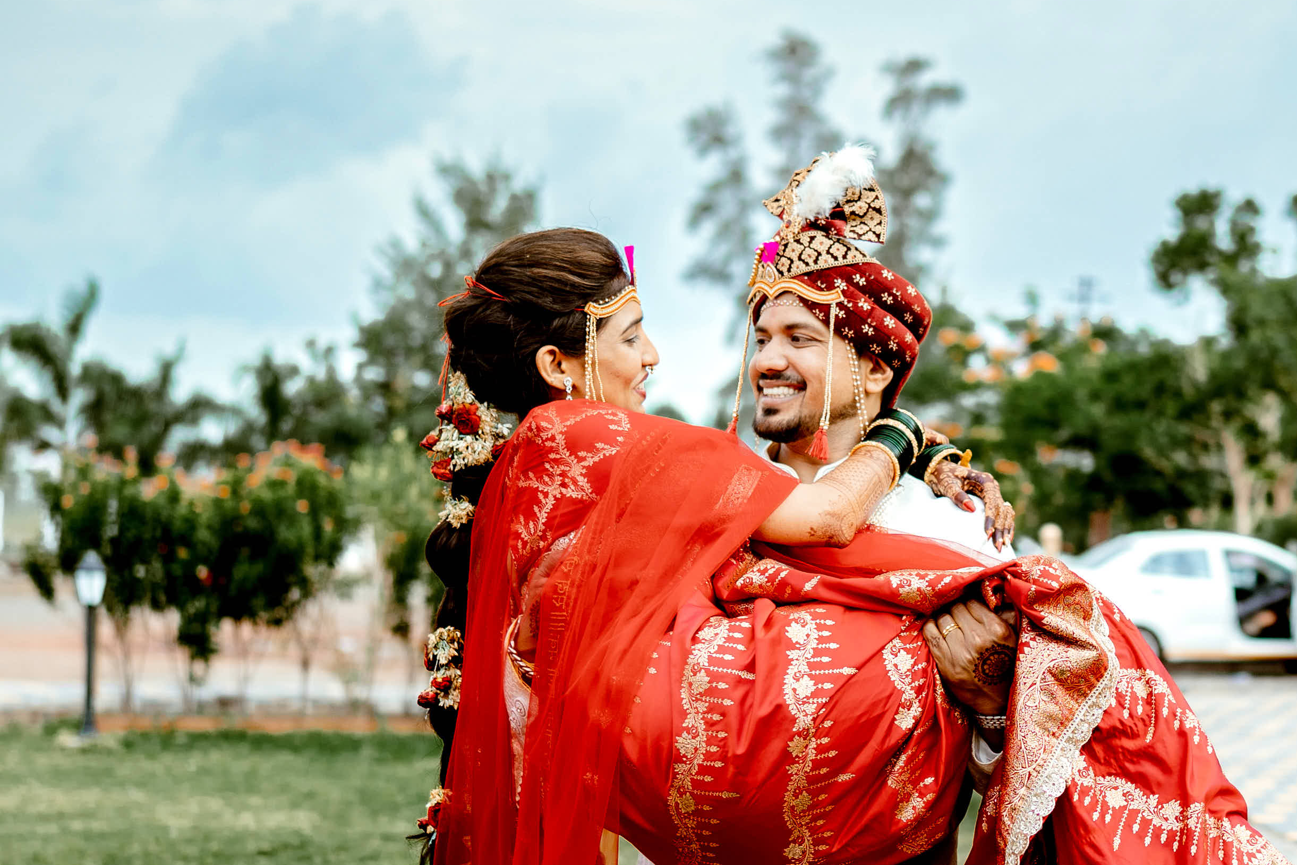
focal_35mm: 86
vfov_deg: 15.8
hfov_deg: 22.8
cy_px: 677
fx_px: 3098
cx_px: 1275
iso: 64
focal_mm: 35
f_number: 1.8
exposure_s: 1/640
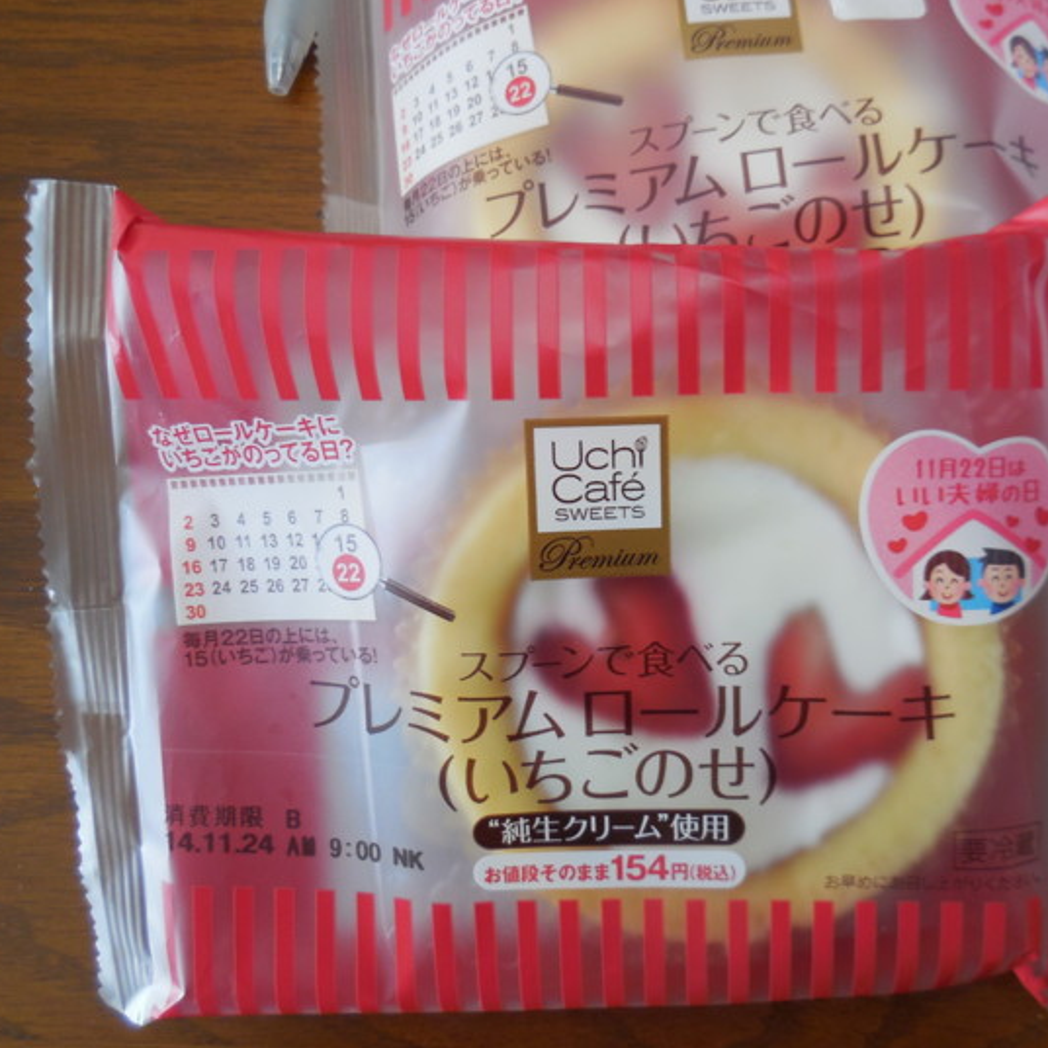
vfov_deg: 49.7
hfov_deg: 49.0
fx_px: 1130
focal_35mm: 33
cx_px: 690
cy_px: 477
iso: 140
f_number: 3.1
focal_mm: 4.5
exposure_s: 1/30
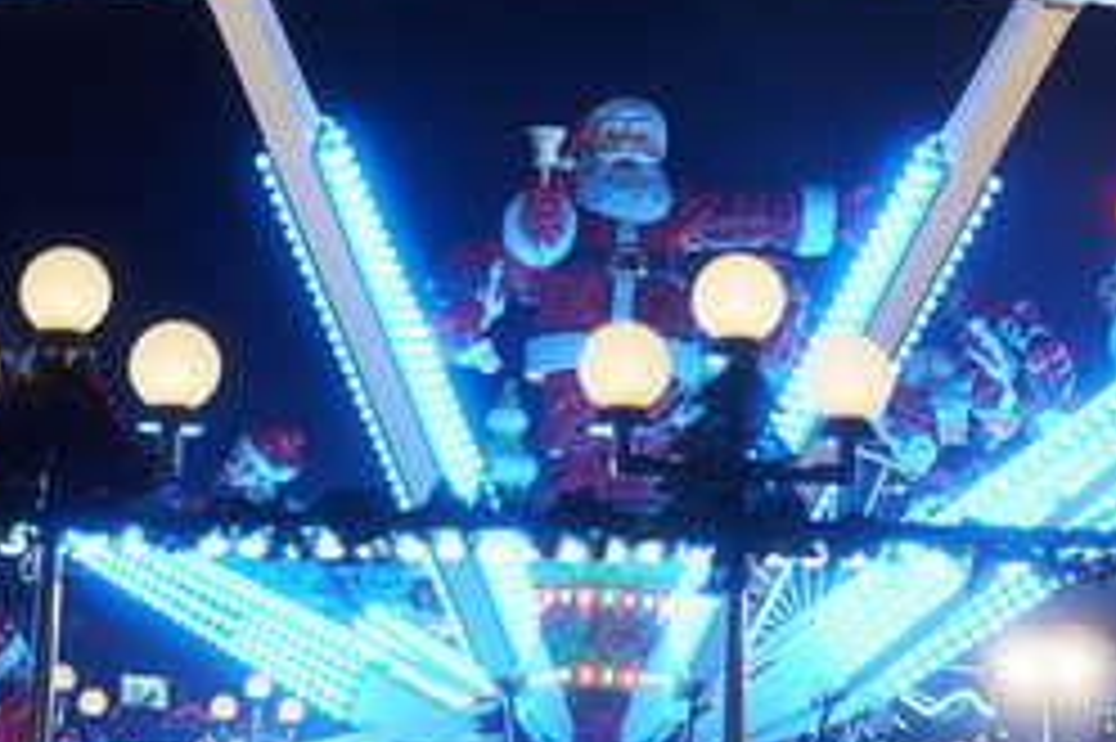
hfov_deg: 24.8
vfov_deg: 16.5
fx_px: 2540
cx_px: 583
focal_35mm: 82
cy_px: 184
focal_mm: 30
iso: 160
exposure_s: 1/320
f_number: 1.4
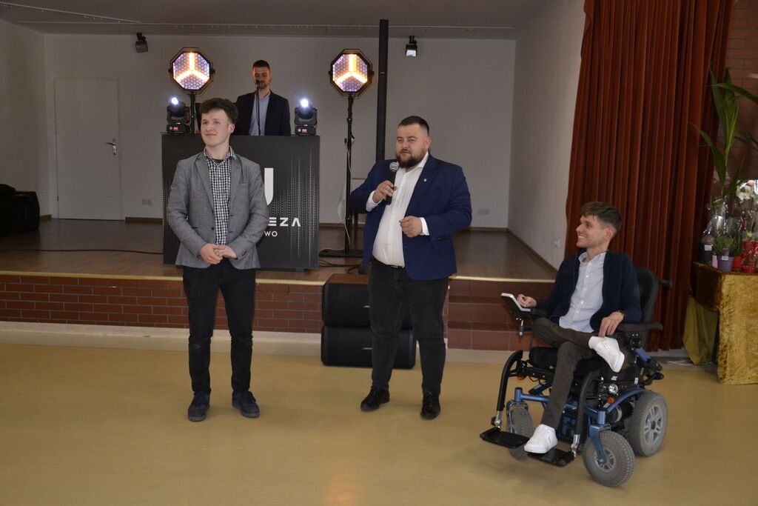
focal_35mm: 36
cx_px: 379
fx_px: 758
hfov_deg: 53.1
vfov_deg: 36.9
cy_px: 253
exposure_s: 1/60
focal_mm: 24
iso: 720
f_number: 3.8
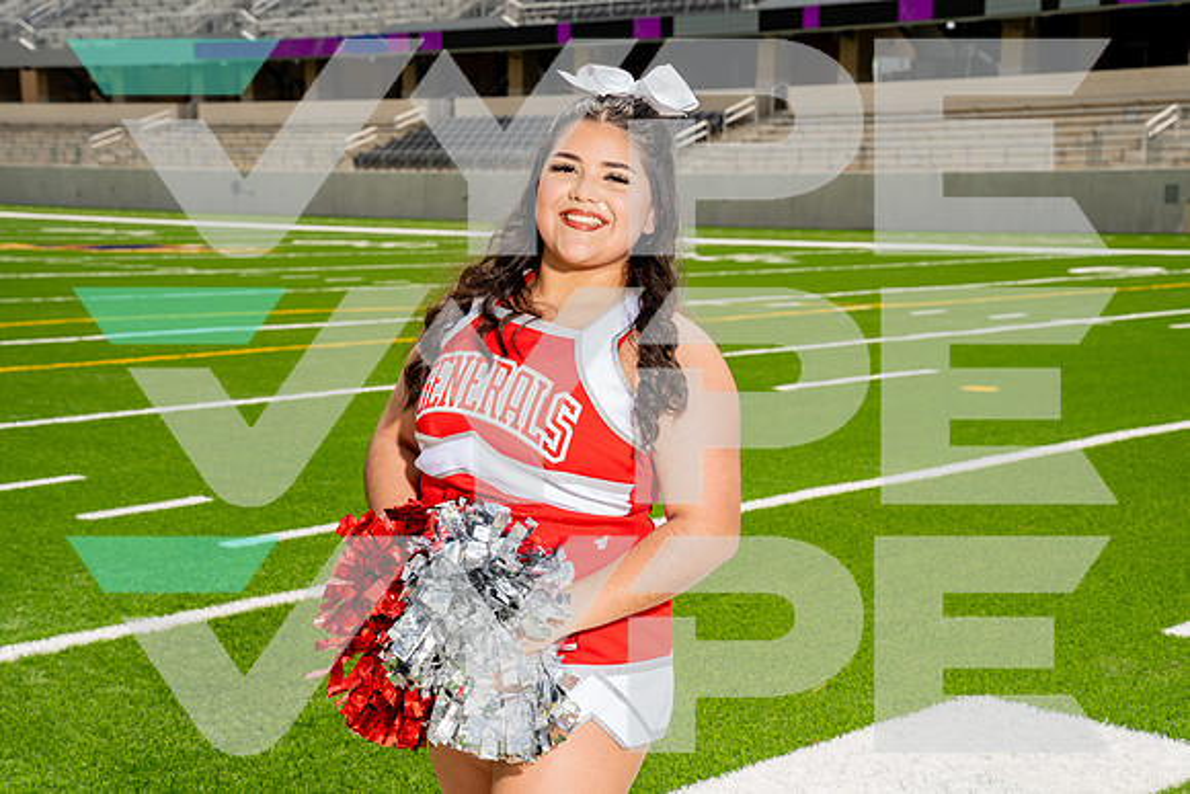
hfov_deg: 32.4
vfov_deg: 22.0
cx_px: 595
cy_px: 397
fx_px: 2047
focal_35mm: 62
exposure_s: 1/250
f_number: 8
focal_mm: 61
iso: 100
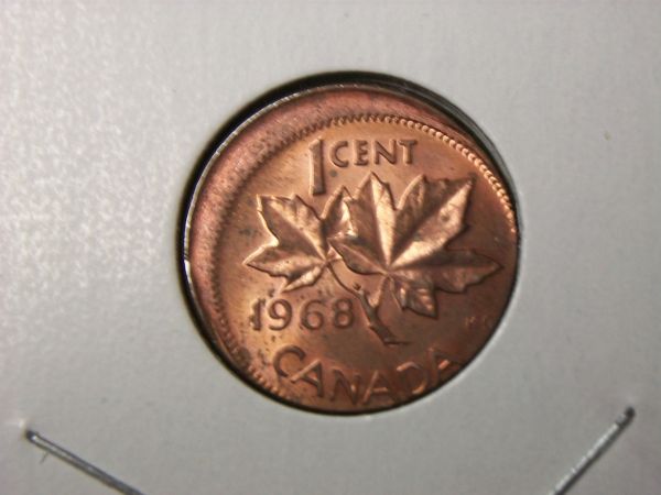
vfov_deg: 19.1
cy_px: 248
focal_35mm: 77
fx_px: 1470
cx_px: 330
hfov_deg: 25.3
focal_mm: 13.7
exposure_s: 1/13
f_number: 4.6
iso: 160
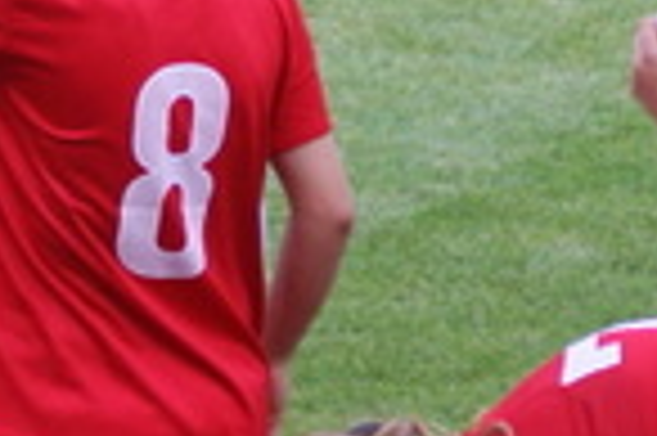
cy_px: 137
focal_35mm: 986
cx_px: 194
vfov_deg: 1.4
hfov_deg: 2.1
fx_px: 17974
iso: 400
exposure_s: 1/100
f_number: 4
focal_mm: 120
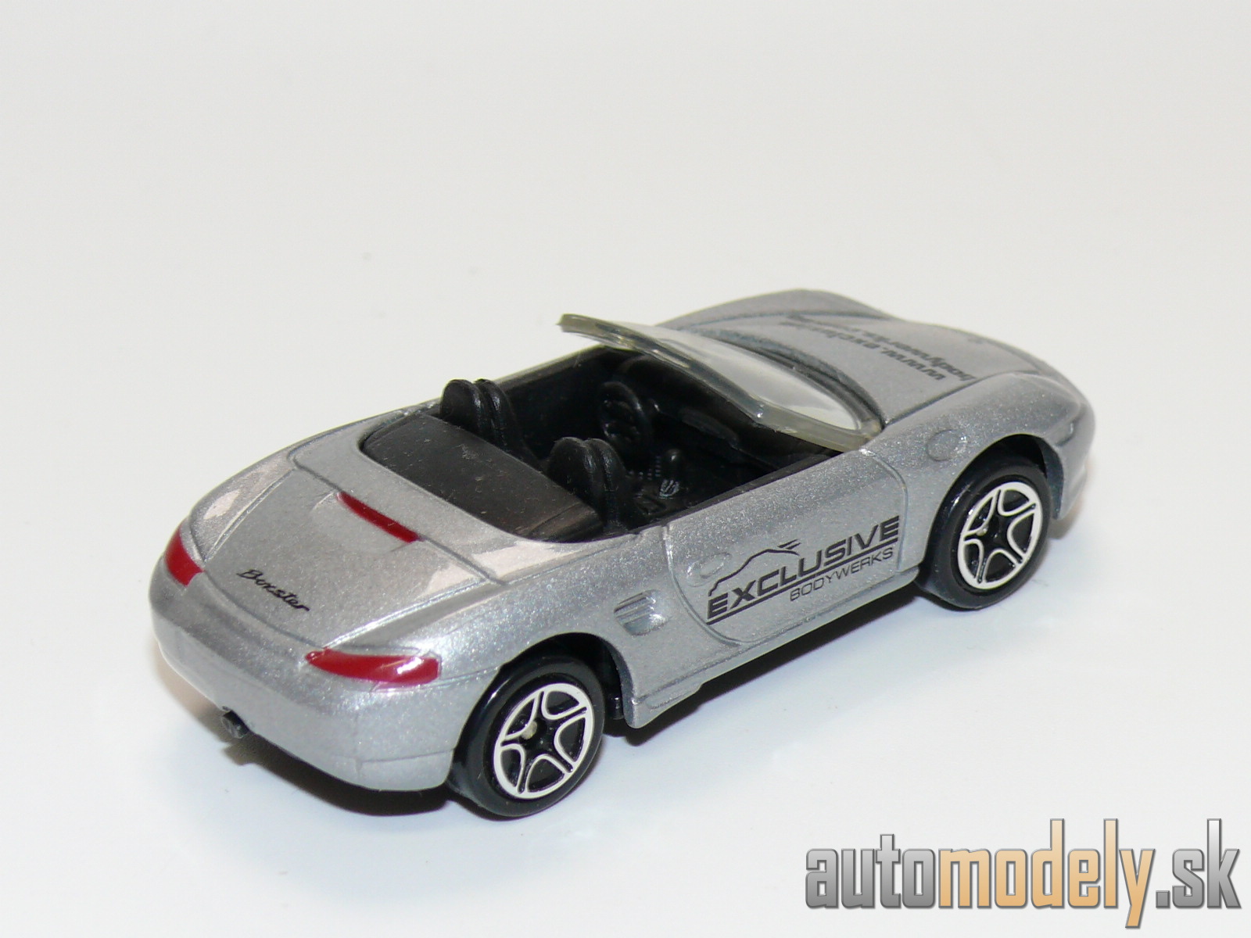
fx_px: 3686
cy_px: 469
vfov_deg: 14.5
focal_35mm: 102
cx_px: 626
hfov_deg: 19.3
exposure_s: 1/30
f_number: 4
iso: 100
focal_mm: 13.3
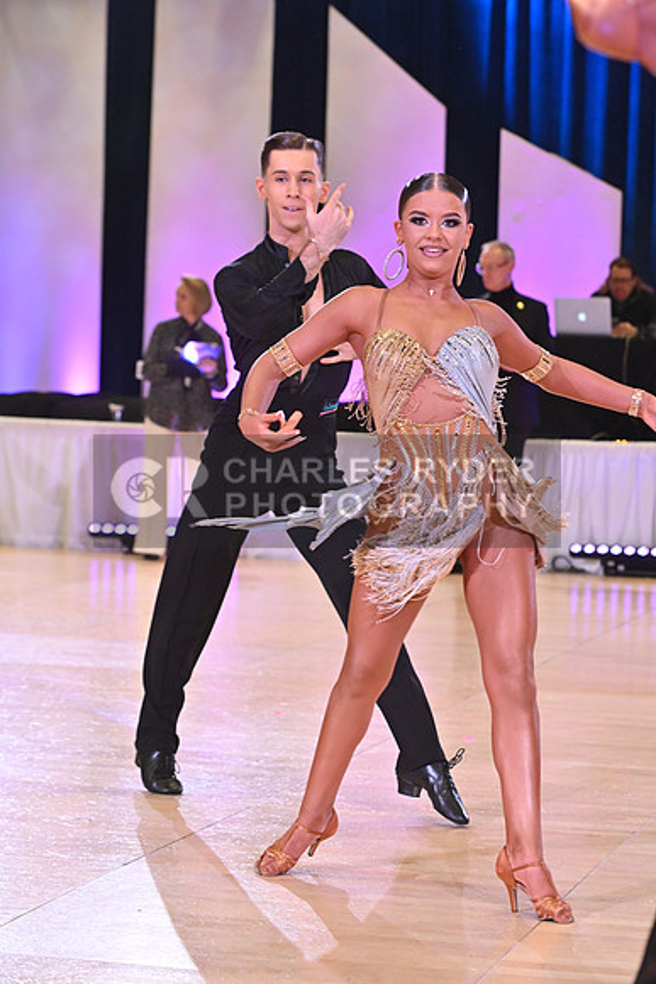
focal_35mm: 102
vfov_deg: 20.0
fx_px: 2786
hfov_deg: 13.4
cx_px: 328
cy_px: 492
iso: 4000
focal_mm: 102
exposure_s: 1/400
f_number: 6.3
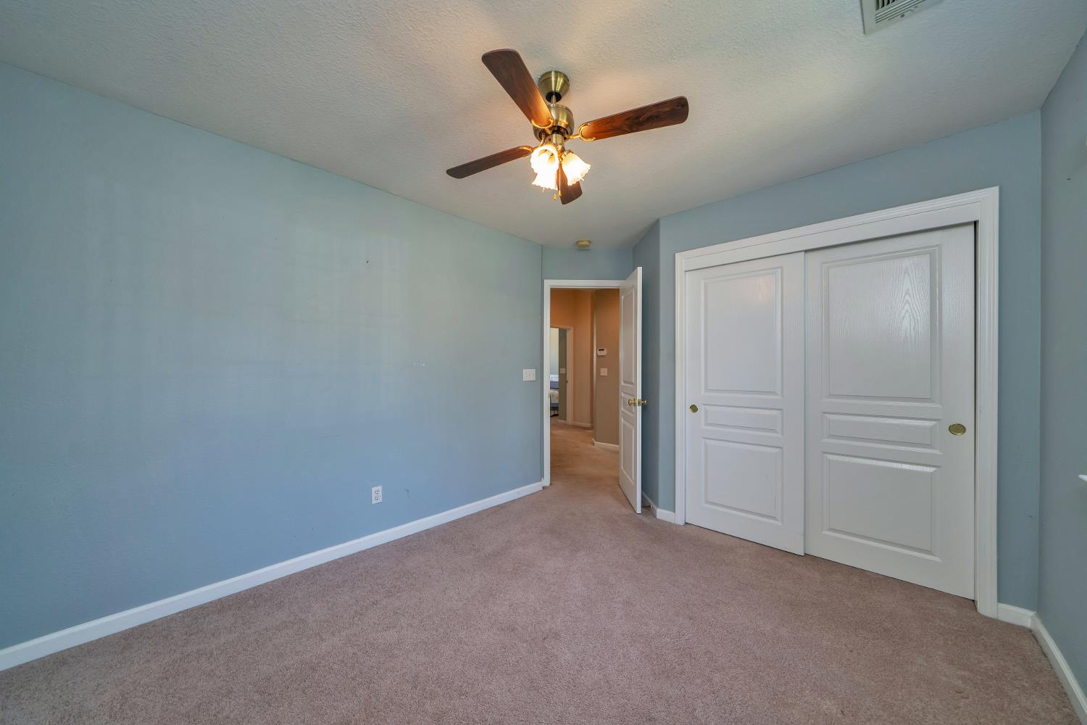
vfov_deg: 90.0
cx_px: 544
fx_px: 362
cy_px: 362
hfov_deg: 112.6
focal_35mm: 12
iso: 320
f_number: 6.3
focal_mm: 12
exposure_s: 1/30
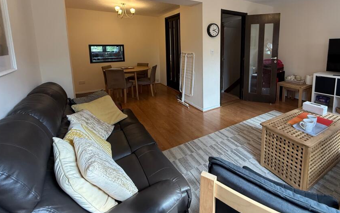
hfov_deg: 90.1
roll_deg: +0.4
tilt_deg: -8.0
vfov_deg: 63.1
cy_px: 68
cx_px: 201
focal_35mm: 18
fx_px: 167
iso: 250
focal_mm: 2.22
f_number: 2.2
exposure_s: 1/99
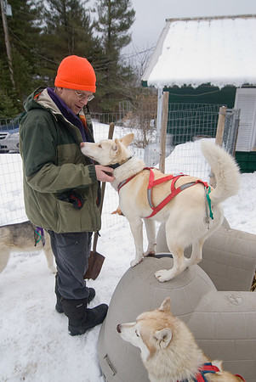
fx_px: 255
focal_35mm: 24
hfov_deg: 53.2
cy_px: 191
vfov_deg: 73.7
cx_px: 128
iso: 500
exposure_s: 1/500
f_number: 2.8
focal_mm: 16
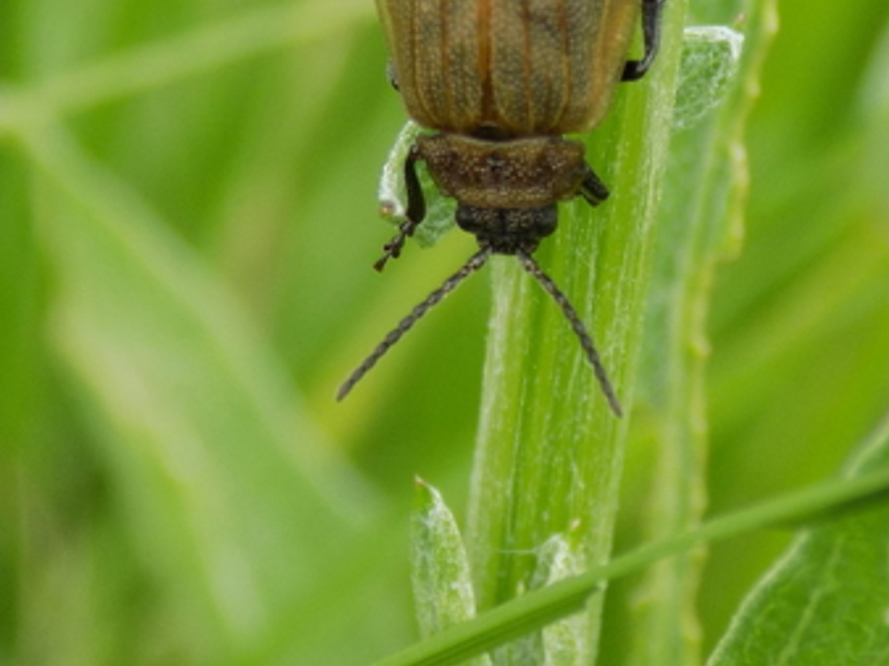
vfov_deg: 5.0
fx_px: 7648
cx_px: 530
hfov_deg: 6.7
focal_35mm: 298
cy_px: 37
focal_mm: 20.9
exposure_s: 1/100
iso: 80
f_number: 4.8
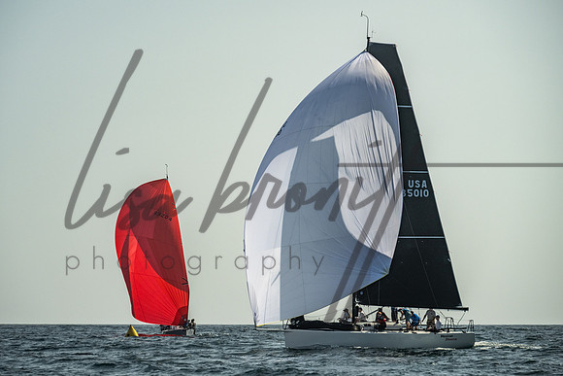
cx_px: 261
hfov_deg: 11.9
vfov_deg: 7.9
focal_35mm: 173
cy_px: 167
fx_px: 2703
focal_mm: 150
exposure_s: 1/3200
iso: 320
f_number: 6.3
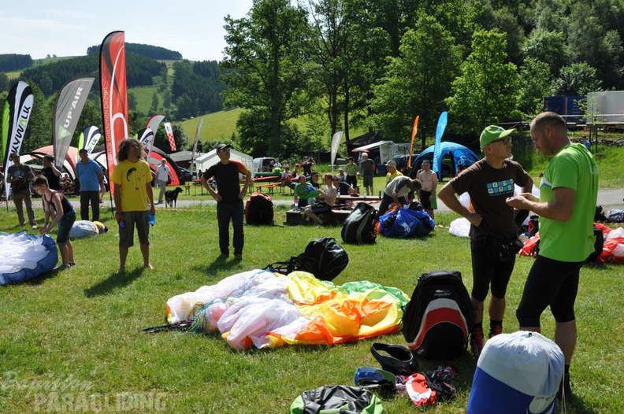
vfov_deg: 35.4
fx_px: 649
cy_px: 207
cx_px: 312
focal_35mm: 38
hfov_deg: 51.3
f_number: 13
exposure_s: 1/160
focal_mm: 25
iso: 200
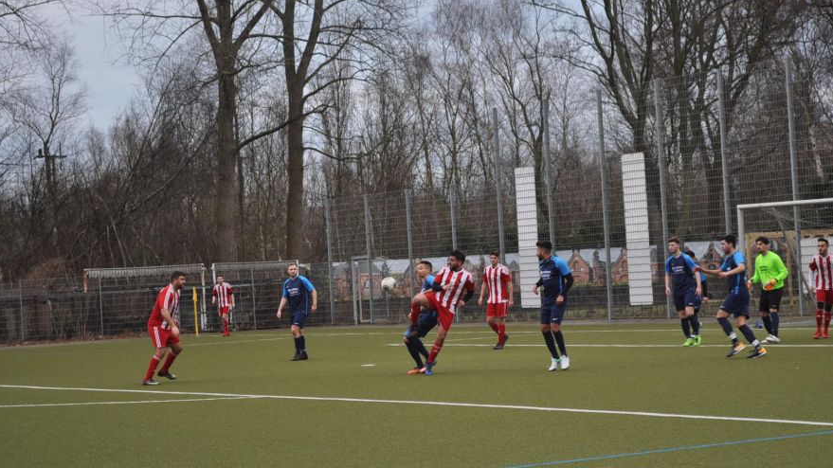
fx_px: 2222
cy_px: 199
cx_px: 482
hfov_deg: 21.2
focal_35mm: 101
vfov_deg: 12.0
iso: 200
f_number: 5.6
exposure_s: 1/125
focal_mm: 55
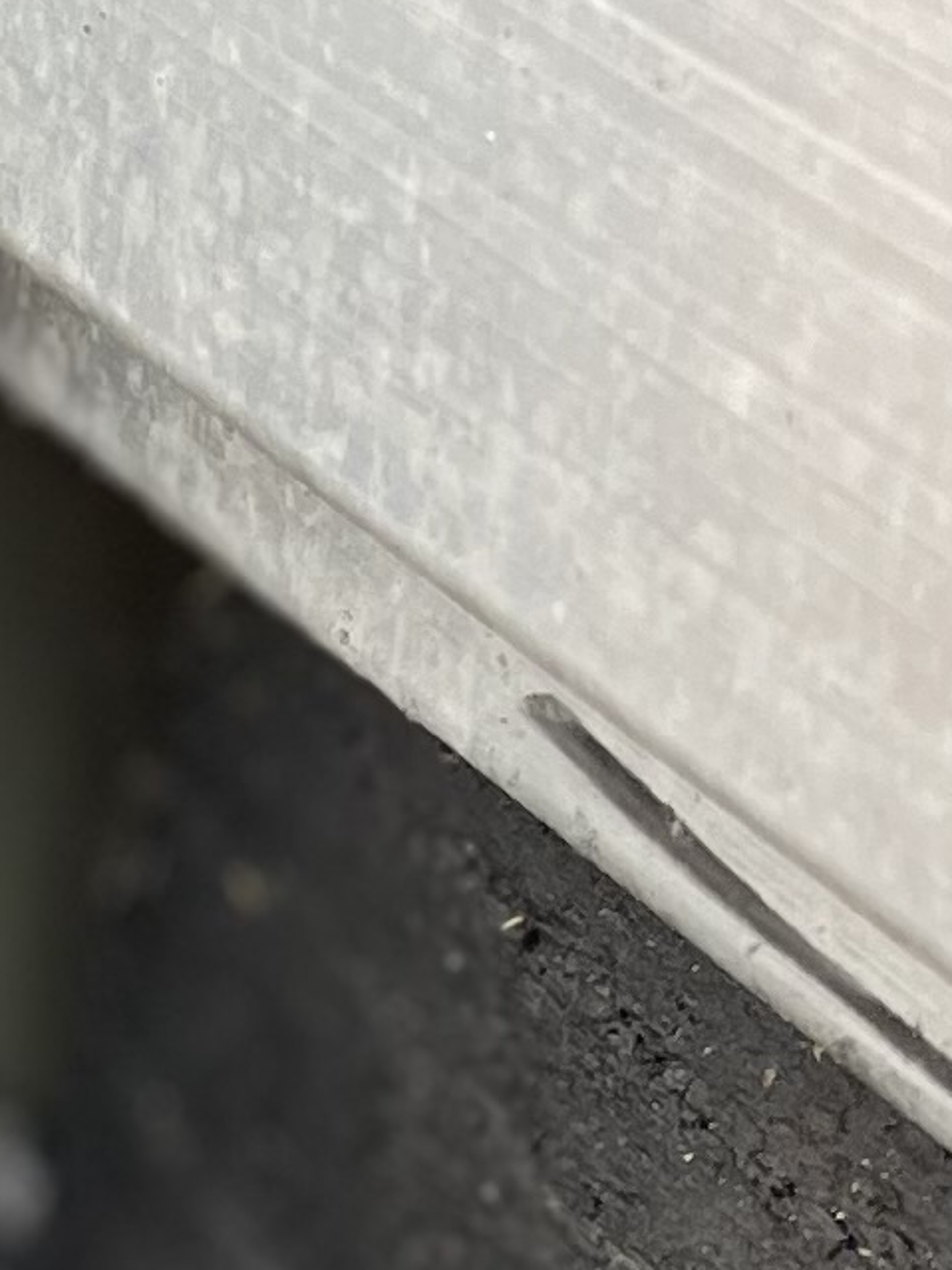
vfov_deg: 11.0
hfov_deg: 8.7
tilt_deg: -38.0
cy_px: 2516
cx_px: -821
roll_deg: -2.8
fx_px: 6016
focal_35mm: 164
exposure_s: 1/807
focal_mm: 4.2
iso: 50
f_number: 1.6
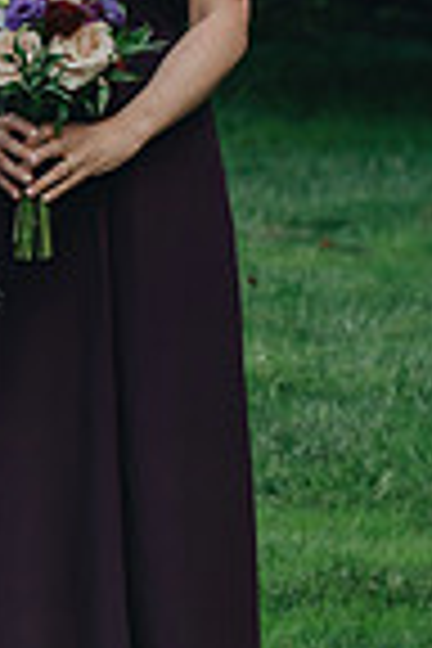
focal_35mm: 269
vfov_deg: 7.6
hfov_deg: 5.1
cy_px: 0
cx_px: -148
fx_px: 4842
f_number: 4
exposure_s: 1/800
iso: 800
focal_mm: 86
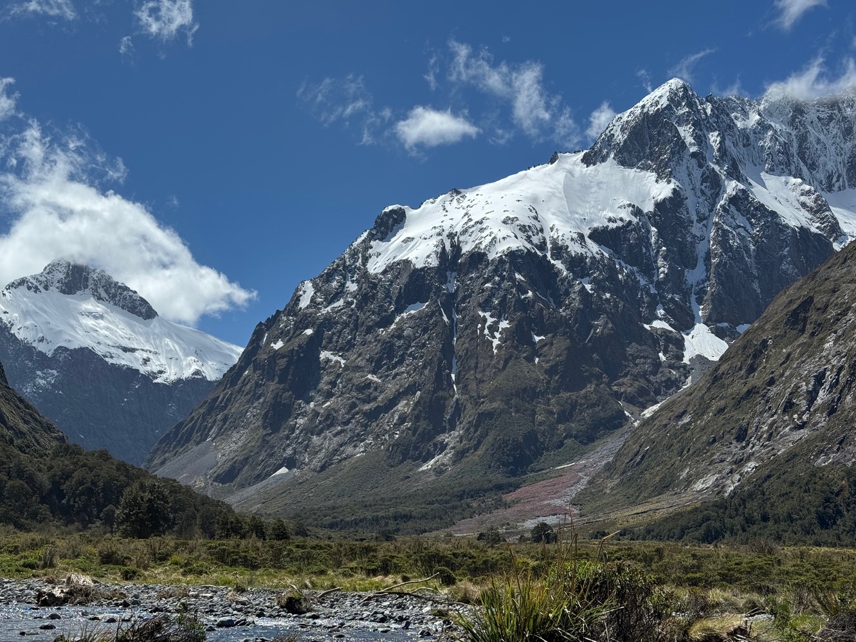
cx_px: 428
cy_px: 321
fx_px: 1187
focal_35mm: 48
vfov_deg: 30.3
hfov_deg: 39.7
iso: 80
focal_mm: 6.76
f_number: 1.78
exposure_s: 1/10526
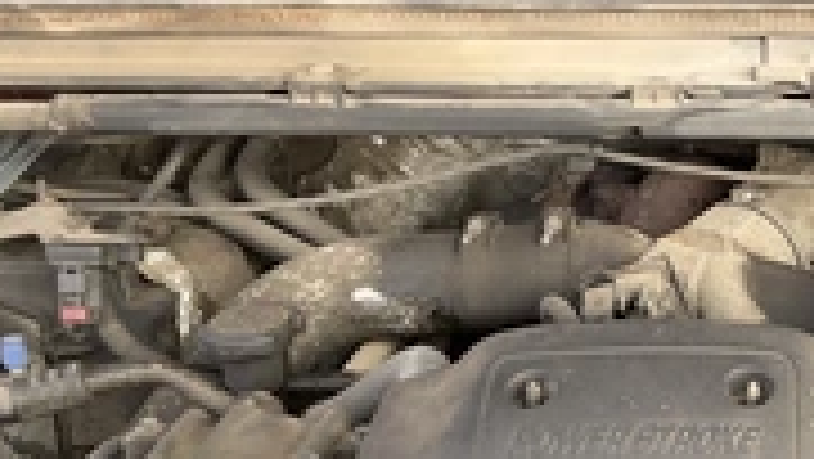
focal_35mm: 70
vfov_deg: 17.1
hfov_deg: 29.0
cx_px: 729
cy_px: 396
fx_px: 1512
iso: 32
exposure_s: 1/122
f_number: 1.8
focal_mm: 3
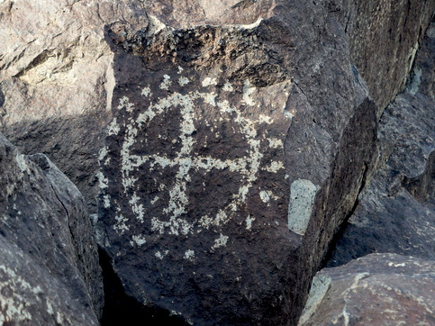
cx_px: 224
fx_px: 1822
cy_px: 164
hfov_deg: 13.6
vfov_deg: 10.2
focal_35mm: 145
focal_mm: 25
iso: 320
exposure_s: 1/125
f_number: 5.9
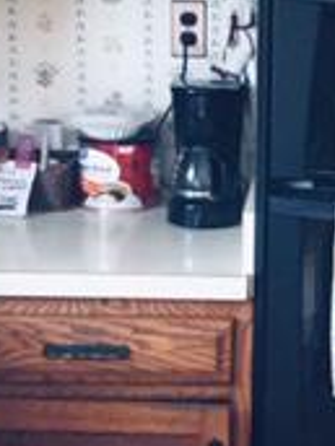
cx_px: 421
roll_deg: -3.2
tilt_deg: -9.6
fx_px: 1394
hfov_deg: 13.3
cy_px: 163
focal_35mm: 108
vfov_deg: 18.2
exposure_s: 1/30
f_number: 2.2
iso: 250
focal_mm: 4.15
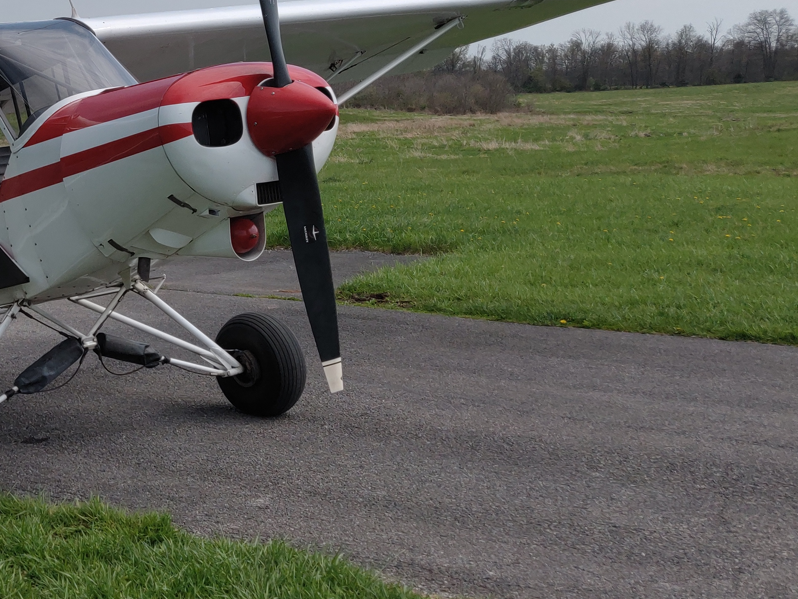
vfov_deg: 26.5
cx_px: -52
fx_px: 1268
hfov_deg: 31.5
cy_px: 255
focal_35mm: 55
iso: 100
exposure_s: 1/1900
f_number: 1.7
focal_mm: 4.25
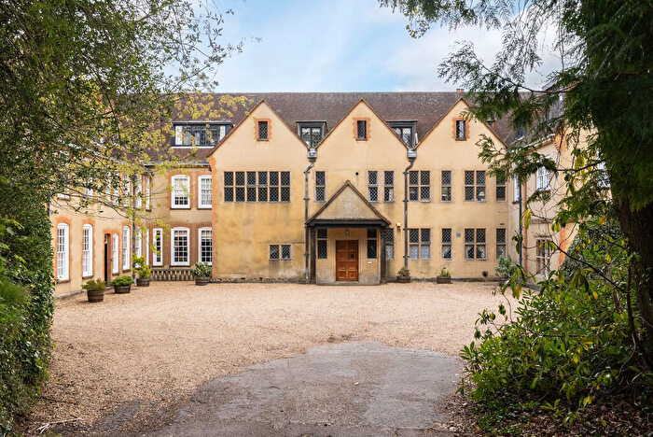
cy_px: 218
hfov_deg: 65.4
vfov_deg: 46.5
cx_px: 326
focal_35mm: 28
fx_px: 508
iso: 1250
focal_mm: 28
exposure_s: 1/800
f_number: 7.1
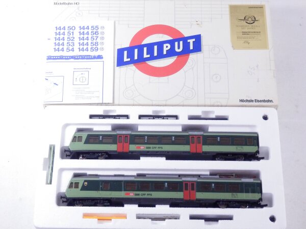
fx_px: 583
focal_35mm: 66
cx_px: 153
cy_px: 114
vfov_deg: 22.3
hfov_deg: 29.4
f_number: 4.4
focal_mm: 11.9
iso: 800
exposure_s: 1/160
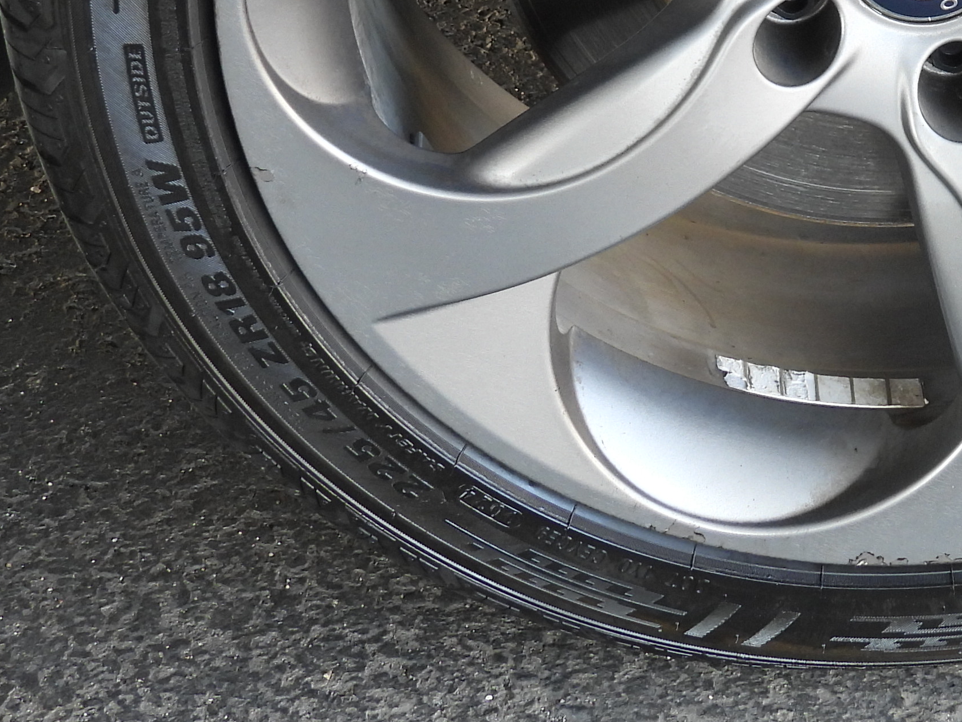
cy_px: -114
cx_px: 939
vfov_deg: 11.3
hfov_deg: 15.0
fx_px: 3585
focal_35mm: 129
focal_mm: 8.4
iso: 140
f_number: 3.2
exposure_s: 1/30
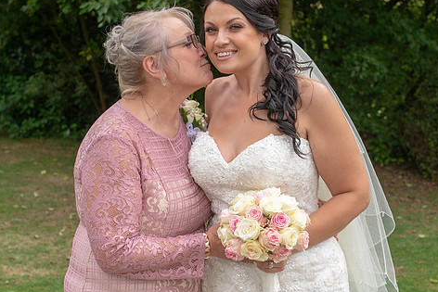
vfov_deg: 18.2
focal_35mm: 75
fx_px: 913
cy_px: 157
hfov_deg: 27.0
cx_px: 243
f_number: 4.5
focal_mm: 35
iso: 100
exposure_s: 1/160
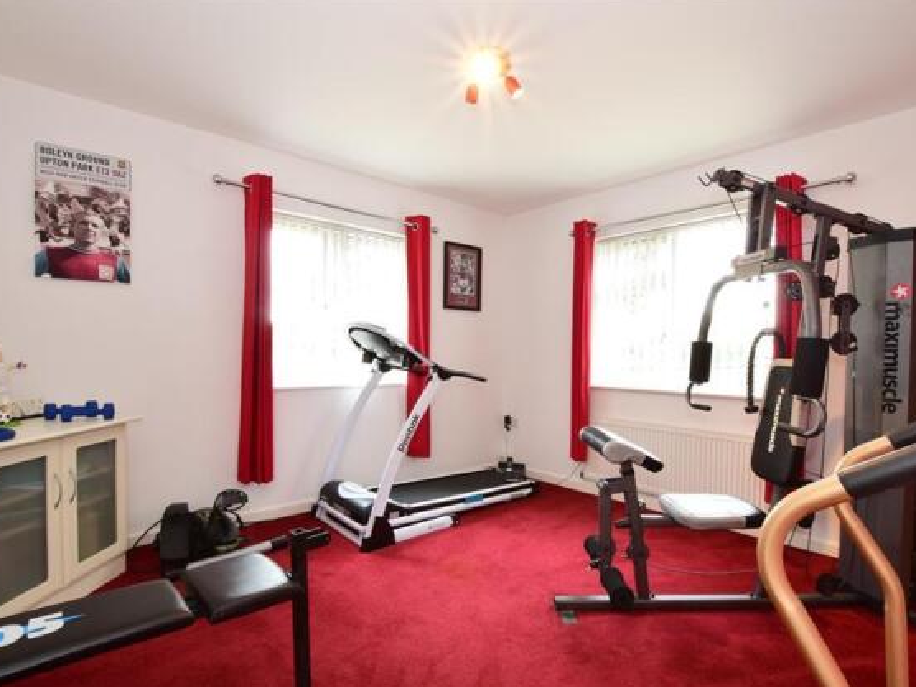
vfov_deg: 74.7
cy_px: 353
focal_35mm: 17
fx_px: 450
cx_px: 463
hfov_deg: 91.0
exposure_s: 1/2
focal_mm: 10
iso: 500
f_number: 18
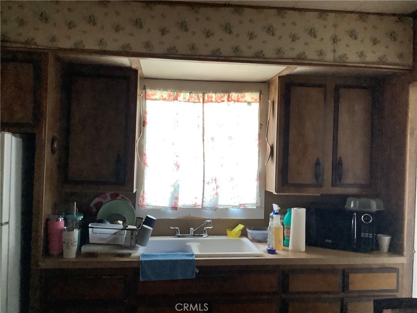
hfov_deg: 58.4
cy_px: 156
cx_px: 208
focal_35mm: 31
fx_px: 373
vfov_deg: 45.4
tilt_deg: -0.5
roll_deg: -1.4
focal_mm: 3.3
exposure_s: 1/60
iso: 250
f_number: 2.4
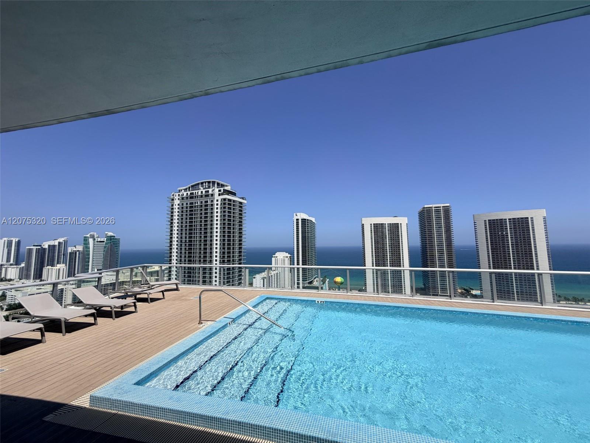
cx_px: 295
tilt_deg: +5.9
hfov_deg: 102.1
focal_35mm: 14
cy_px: 222
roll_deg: +1.4
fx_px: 239
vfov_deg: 85.7
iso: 20
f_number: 2.2
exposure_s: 1/1431
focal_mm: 2.22
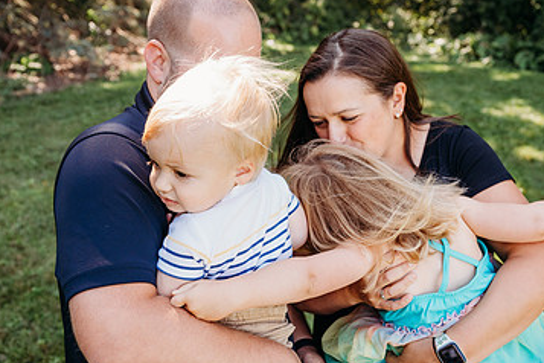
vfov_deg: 34.2
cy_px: 188
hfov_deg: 49.5
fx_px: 589
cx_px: 300
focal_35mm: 39
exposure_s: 1/640
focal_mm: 24
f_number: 3.2
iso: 640
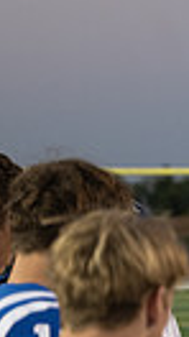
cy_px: 268
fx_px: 2233
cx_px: 360
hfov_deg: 4.8
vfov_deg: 8.6
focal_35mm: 250
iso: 2500
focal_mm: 70
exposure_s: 1/800
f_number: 2.8
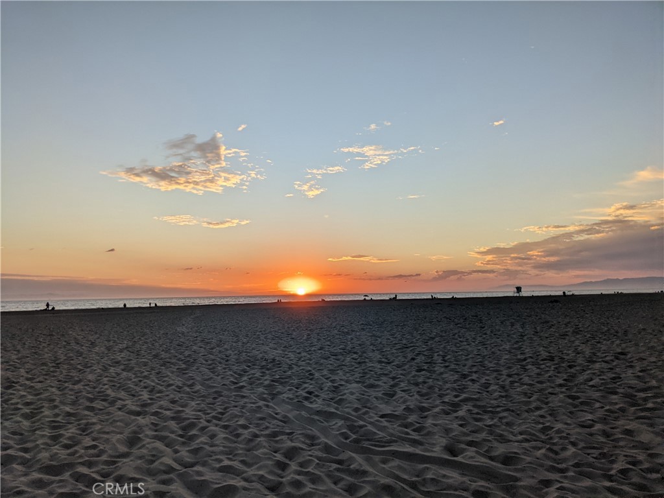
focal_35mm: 27
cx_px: 332
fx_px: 518
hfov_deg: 65.3
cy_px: 249
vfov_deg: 51.4
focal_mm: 4.38
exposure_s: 1/1232
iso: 50
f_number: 1.73
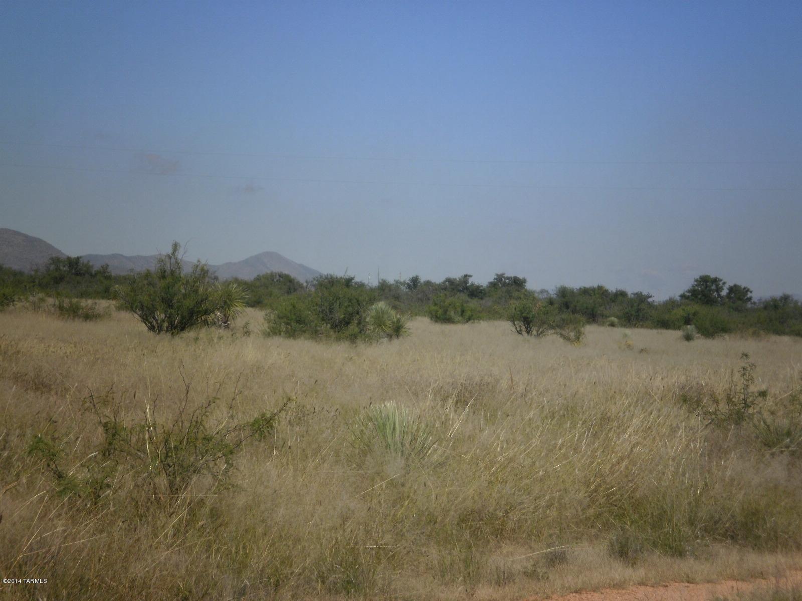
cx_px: 401
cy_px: 300
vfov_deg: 16.4
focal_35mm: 90
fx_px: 2085
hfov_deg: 21.8
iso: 100
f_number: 16.2
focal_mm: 15.91
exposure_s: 1/125
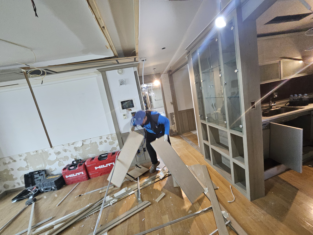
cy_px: 118
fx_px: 118
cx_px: 156
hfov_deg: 106.2
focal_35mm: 13
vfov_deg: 89.9
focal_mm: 1.7
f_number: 2.2
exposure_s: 1/40
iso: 400
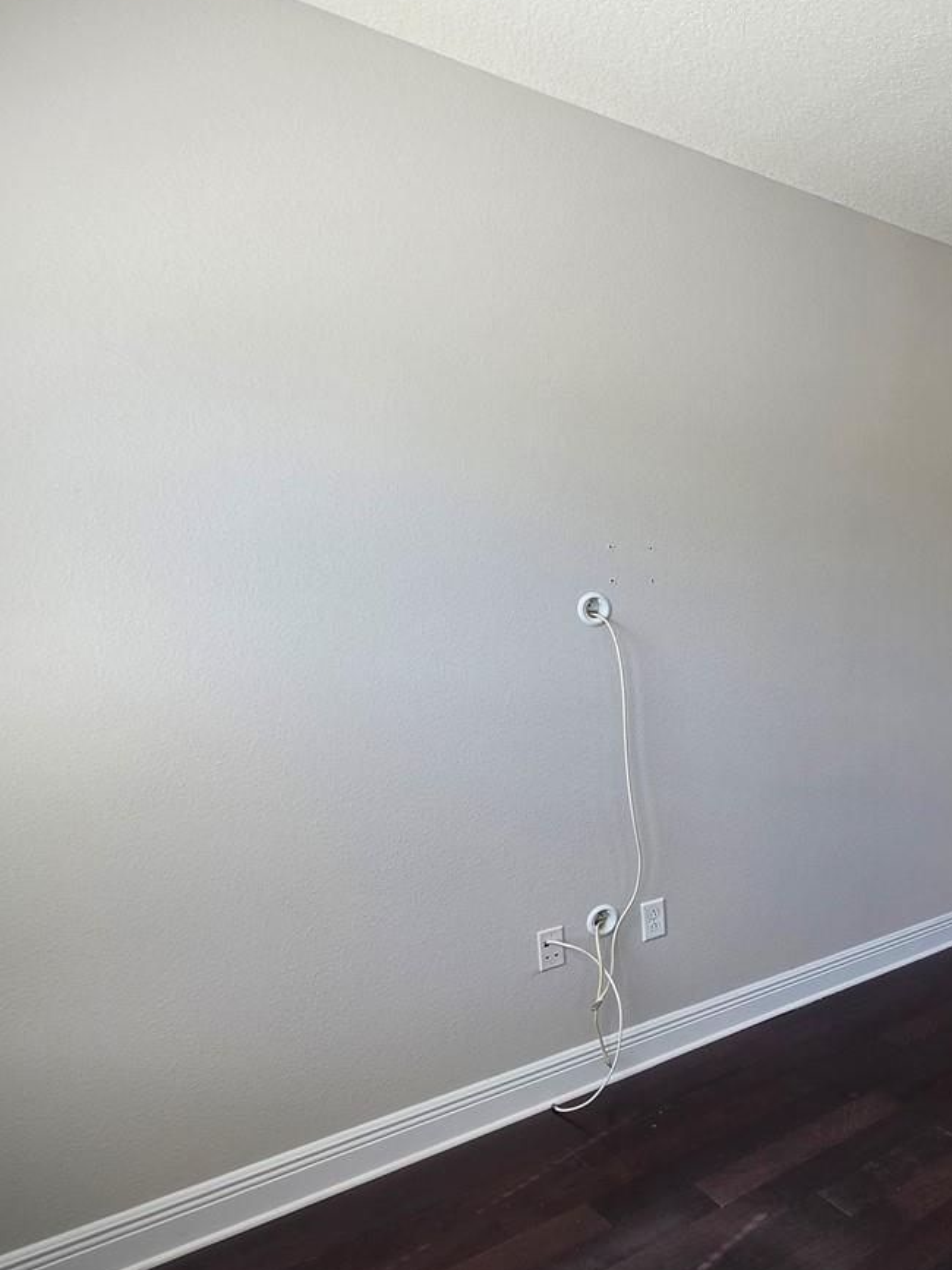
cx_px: 1008
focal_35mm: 24
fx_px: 880
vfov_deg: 71.4
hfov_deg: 45.2
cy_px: 693
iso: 50
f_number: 1.9
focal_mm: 2.2
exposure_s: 1/120
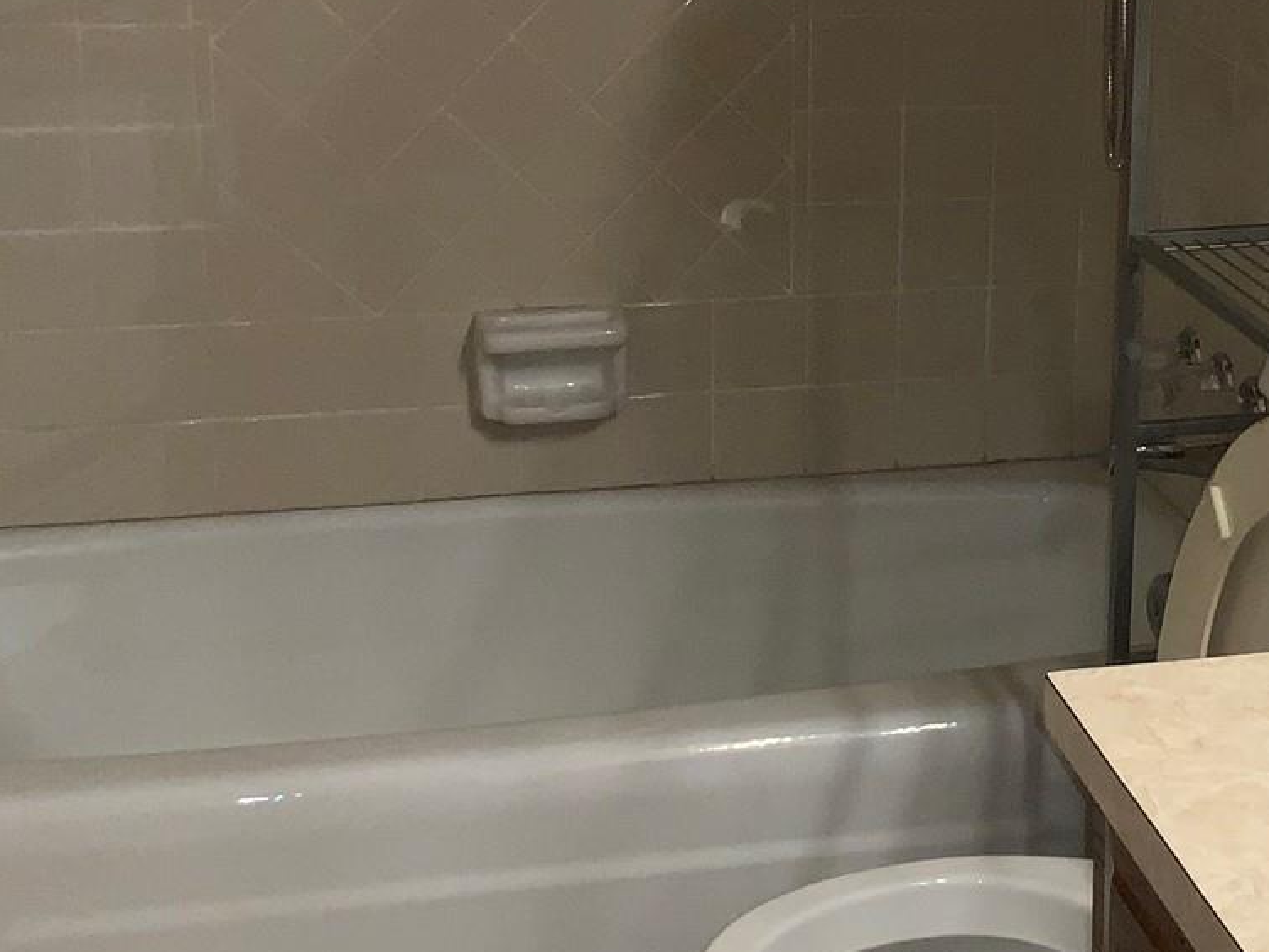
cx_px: 1105
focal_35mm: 79
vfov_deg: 18.6
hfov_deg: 24.1
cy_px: 302
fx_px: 2896
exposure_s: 1/60
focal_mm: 3
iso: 25
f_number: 1.8
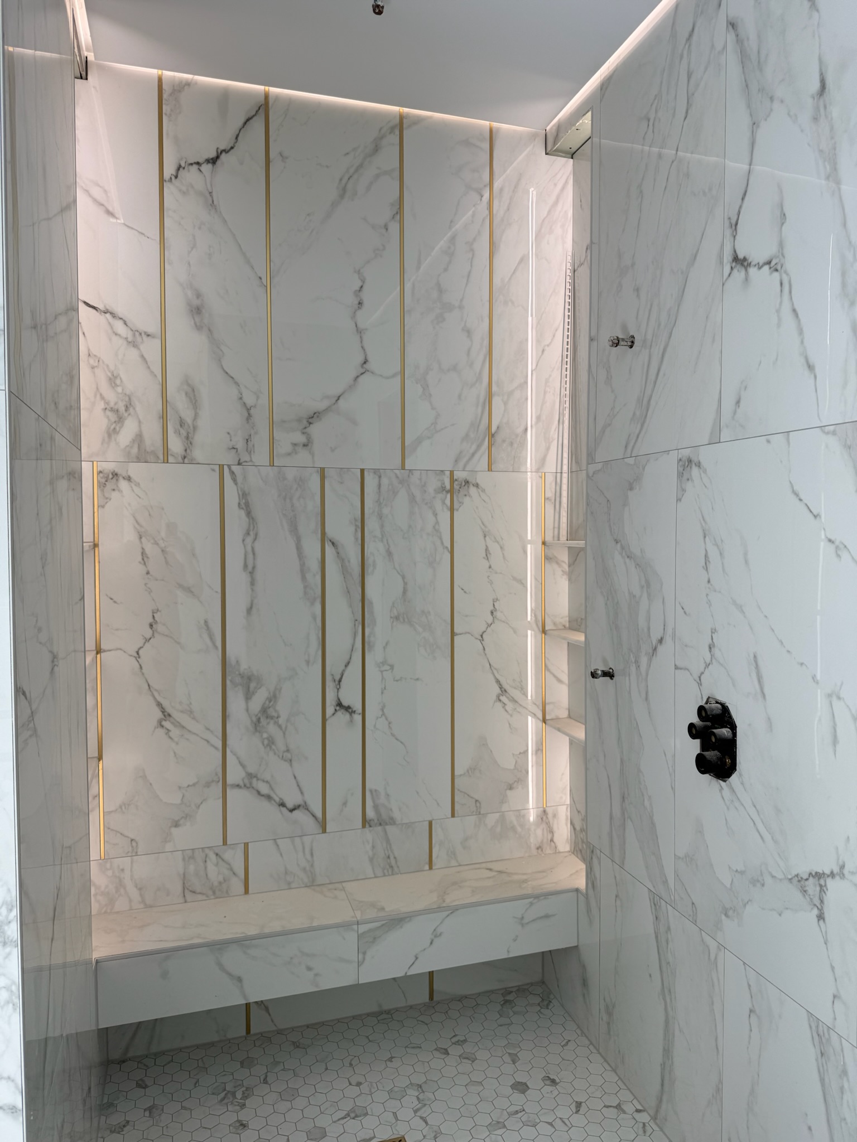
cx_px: 428
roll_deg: -0.4
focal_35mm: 24
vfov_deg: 71.6
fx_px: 792
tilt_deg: -1.2
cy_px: 571
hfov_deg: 56.8
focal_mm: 6.76
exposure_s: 1/333
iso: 80
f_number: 1.78
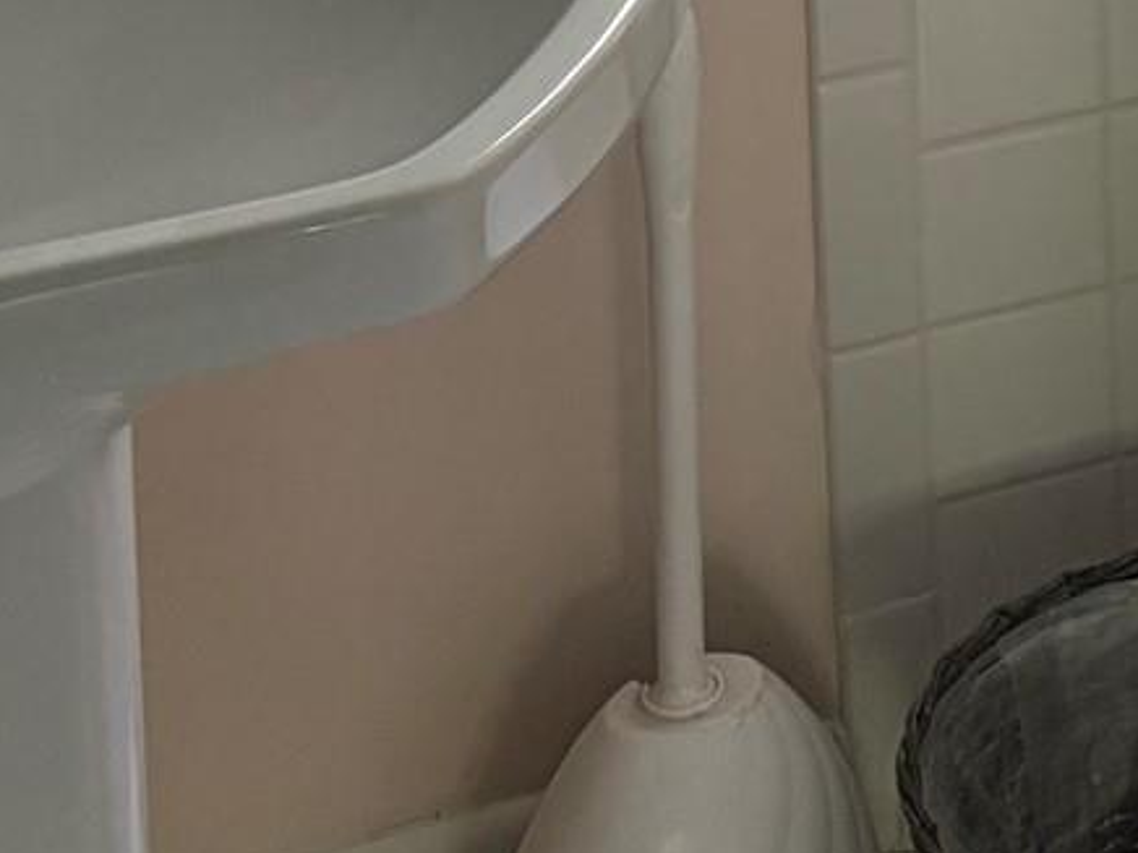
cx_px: 1939
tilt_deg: -11.5
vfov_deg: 10.6
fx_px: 4011
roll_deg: -1.0
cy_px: -1093
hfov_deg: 14.5
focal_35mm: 122
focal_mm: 5.96
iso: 125
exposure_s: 1/85
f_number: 1.6
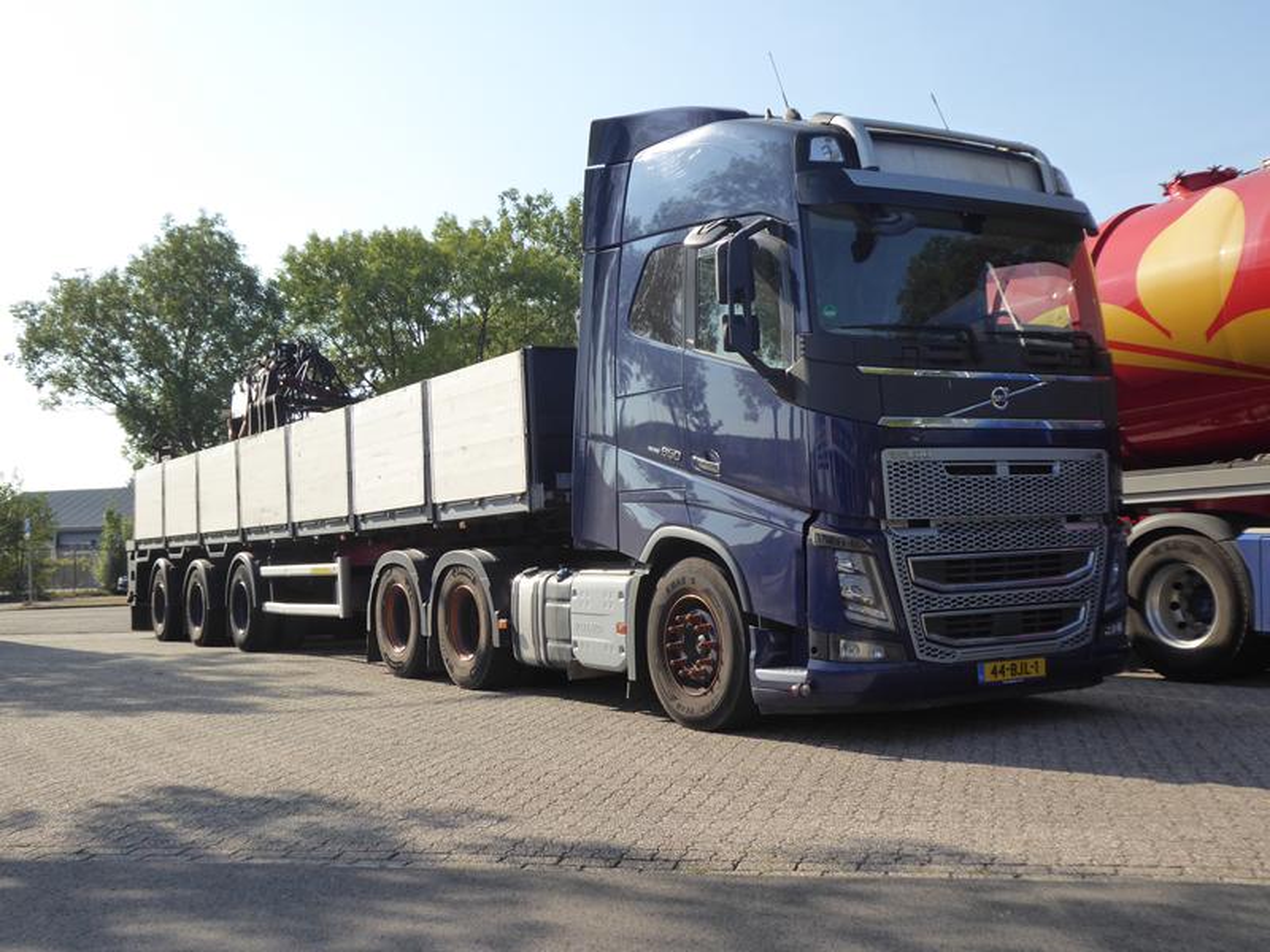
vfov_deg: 38.7
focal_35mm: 37
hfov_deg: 50.1
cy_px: 476
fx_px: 1357
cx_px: 635
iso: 160
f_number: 3.7
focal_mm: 6.7
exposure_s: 1/800
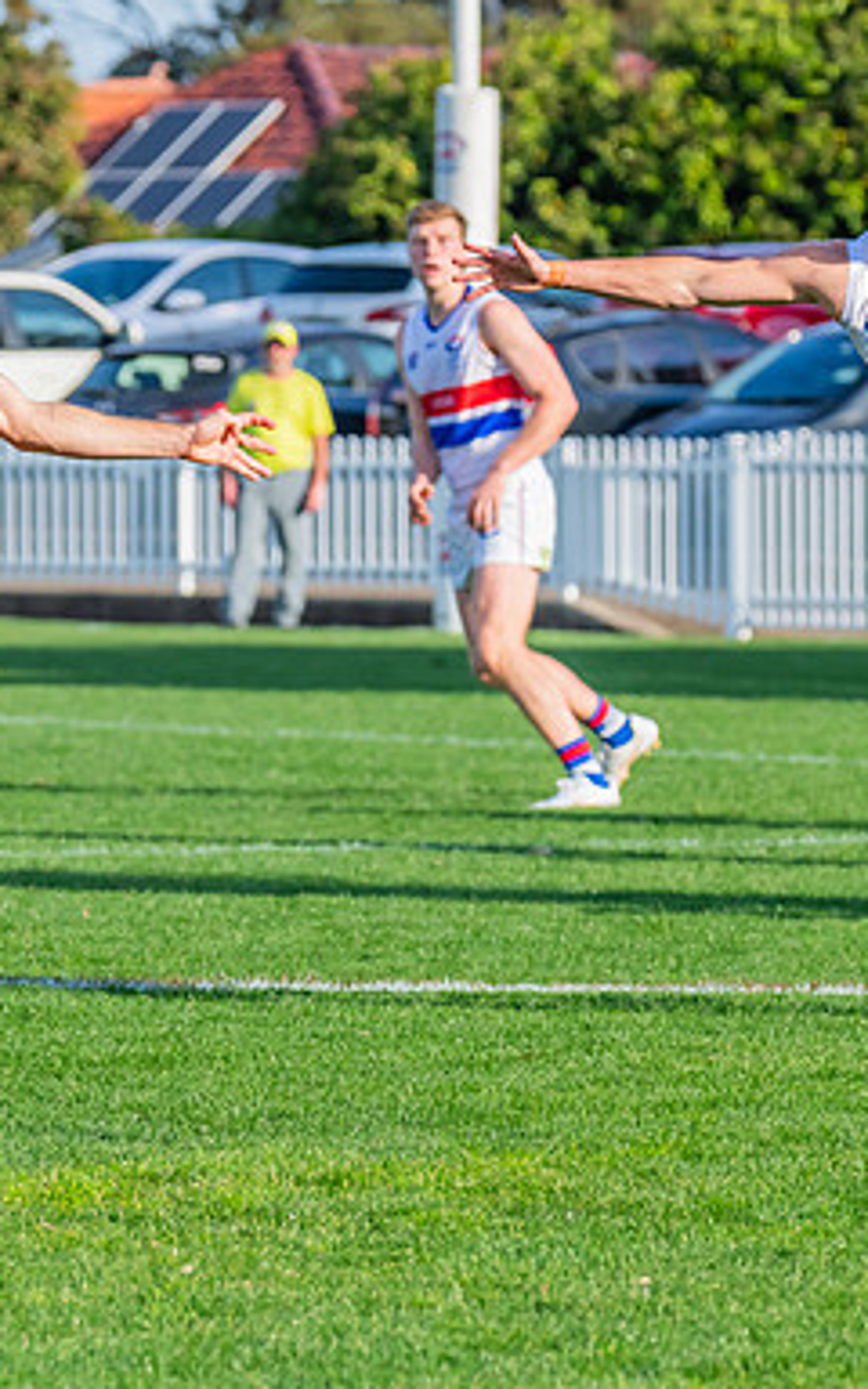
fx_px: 14080
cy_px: 696
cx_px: 43
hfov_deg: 3.5
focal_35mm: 372
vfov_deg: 5.6
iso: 800
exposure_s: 1/1250
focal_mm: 240
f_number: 9
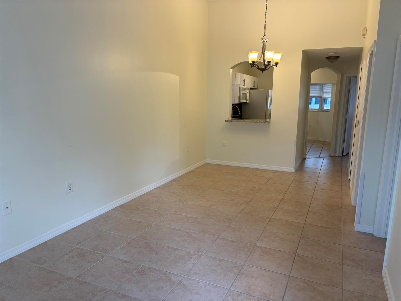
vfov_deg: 53.1
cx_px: 200
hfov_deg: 67.3
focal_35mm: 26
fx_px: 301
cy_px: 150
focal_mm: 5.96
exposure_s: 1/120
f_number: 1.6
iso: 125
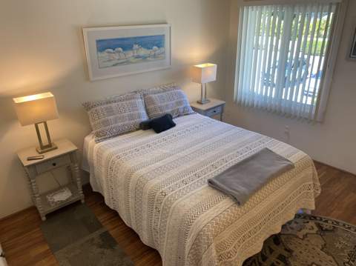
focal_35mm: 26
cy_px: 133
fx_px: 267
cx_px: 178
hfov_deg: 67.4
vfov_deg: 53.0
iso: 100
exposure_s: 1/120
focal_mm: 4.25
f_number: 1.8
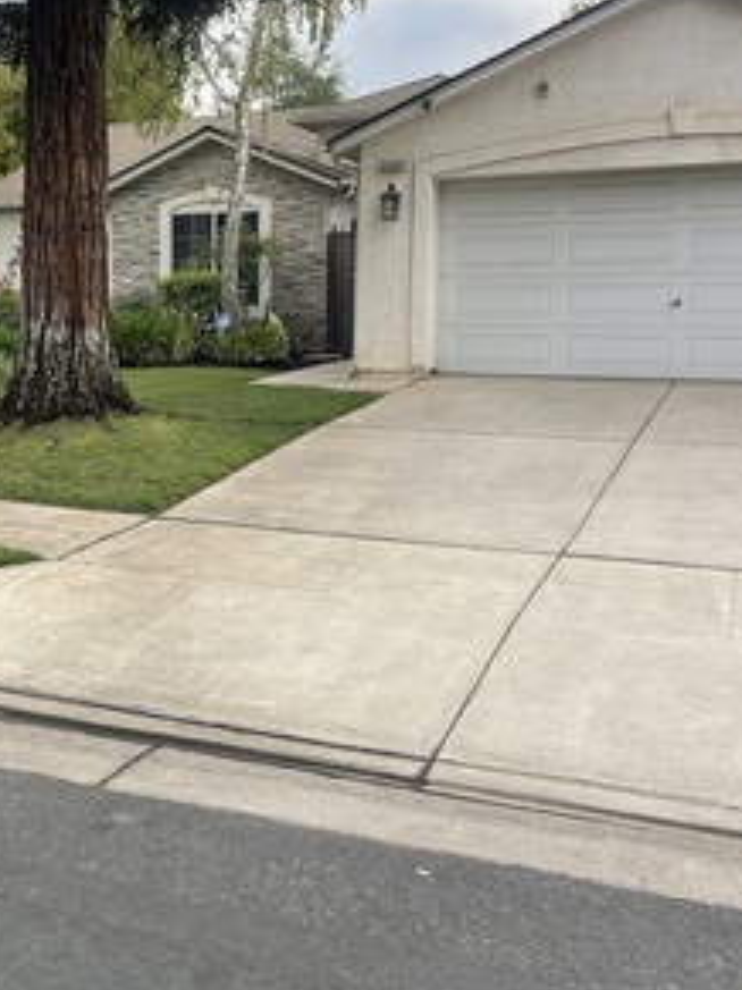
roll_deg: +2.3
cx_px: 124
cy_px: 401
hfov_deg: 32.4
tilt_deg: -5.2
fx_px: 1230
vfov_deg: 43.7
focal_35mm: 43
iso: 32
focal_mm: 5.1
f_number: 1.6
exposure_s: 1/1294
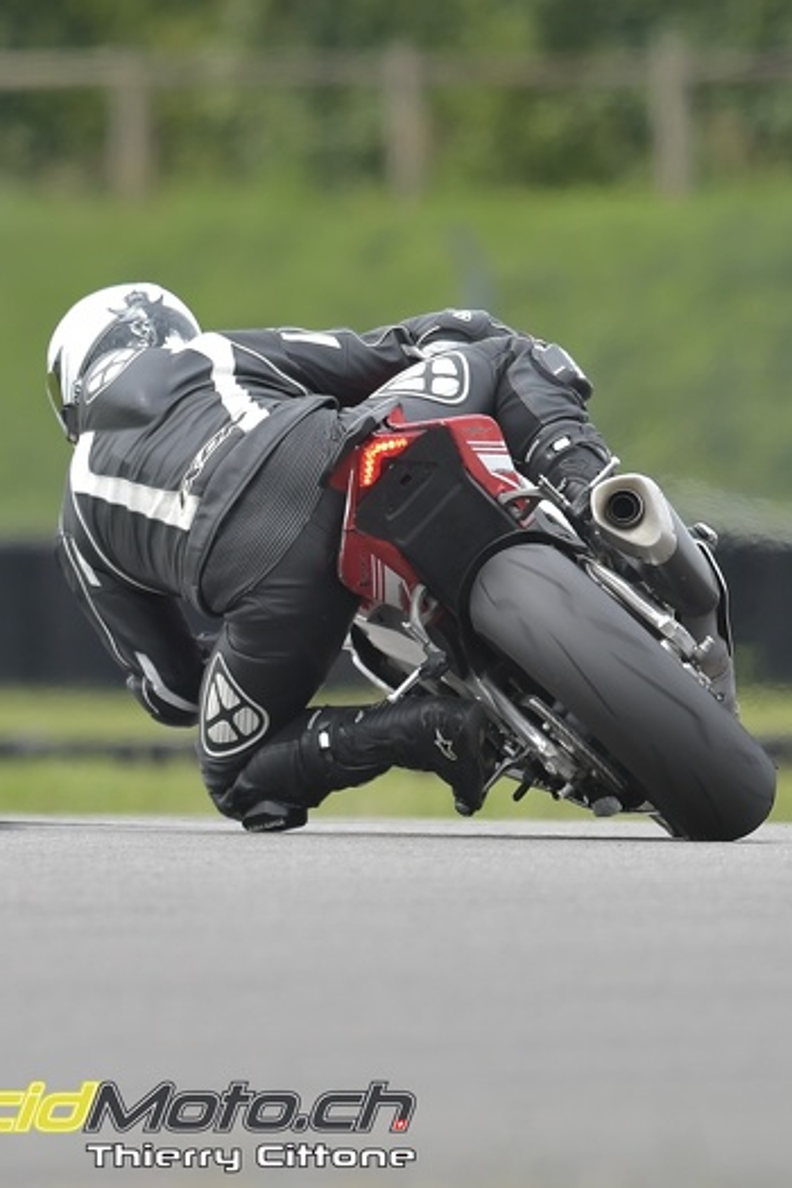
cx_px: 154
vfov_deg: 2.7
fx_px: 24880
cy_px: 594
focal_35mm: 754
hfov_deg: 1.8
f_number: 4.8
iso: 200
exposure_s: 1/500
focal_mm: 500
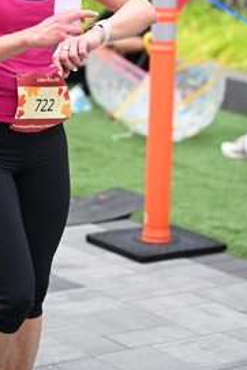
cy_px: -3
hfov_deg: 9.7
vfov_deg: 14.2
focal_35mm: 142
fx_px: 1459
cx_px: 102
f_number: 2.8
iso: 640
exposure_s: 1/2000
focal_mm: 70
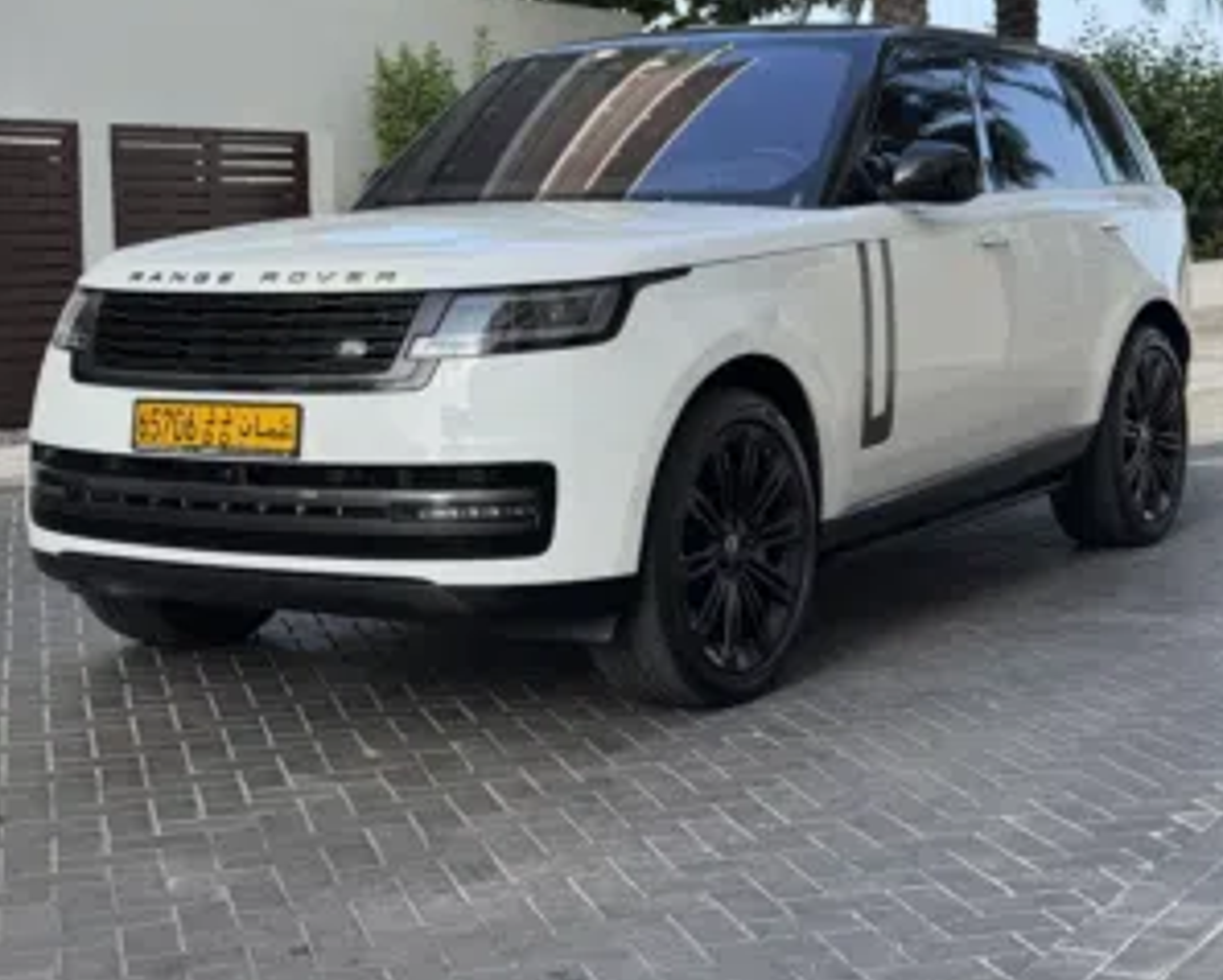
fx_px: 2282
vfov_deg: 24.1
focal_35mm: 63
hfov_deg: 30.0
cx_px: 614
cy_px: 321
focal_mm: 6.76
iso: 64
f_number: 1.78
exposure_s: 1/926
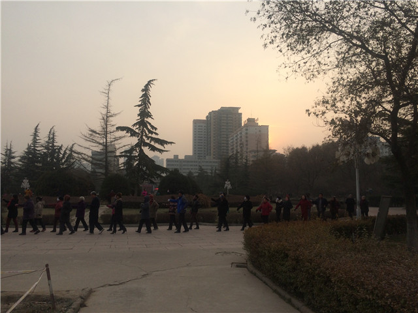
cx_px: 209
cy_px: 156
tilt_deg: +6.7
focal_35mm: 29
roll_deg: +1.6
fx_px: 350
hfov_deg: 61.7
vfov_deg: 48.2
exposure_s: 1/1053
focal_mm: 4.15
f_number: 2.2
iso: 32
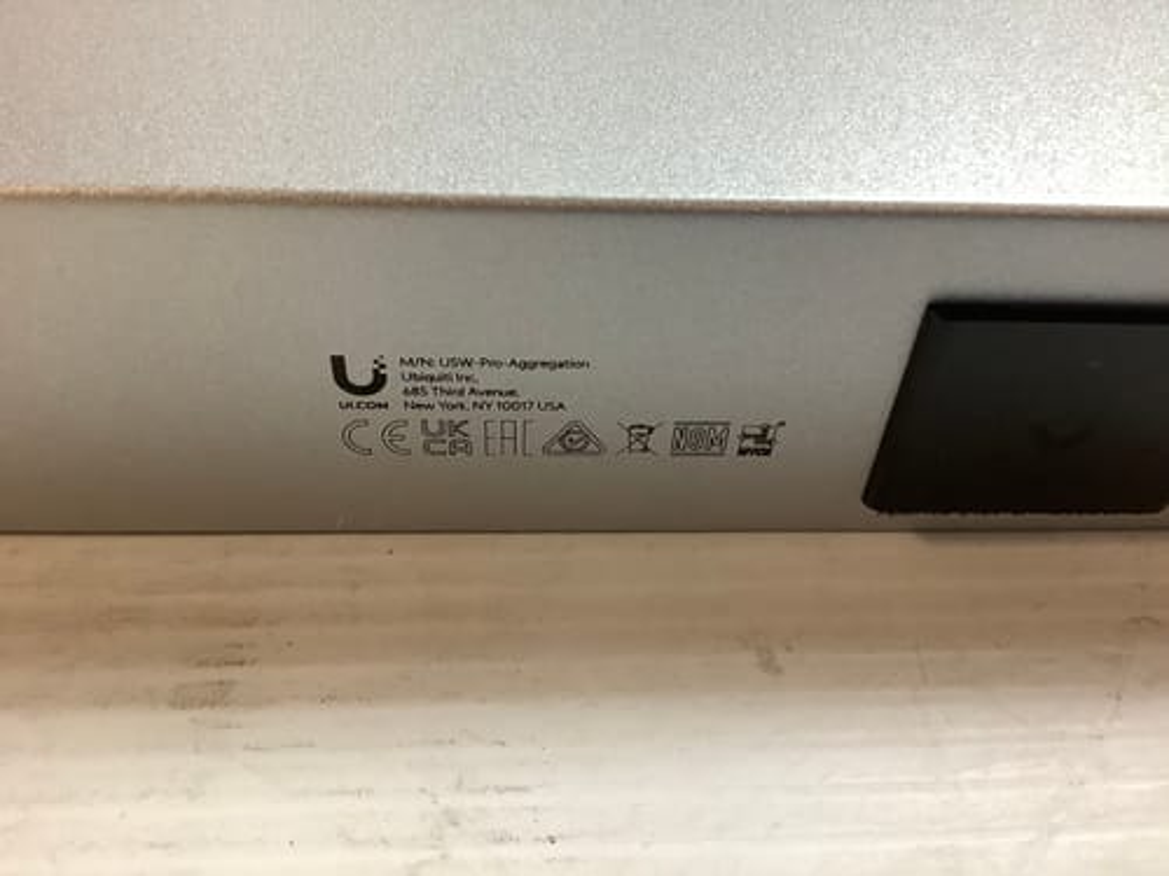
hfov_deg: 58.4
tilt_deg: -42.7
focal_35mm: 31
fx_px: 1047
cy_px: 438
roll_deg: -0.1
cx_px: 584
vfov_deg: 45.4
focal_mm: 3.3
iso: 160
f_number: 2.4
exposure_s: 1/50
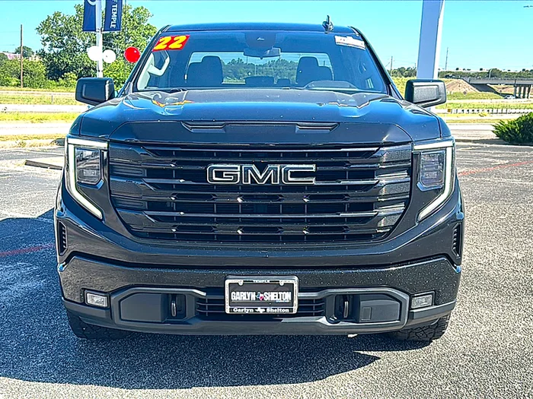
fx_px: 570
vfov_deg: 38.7
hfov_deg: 50.1
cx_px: 266
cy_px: 200
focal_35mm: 37
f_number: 1.78
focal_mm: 6.86
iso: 80
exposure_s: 1/1786
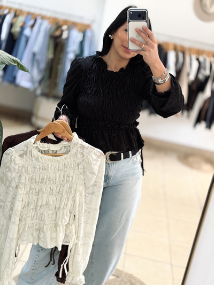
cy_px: 142
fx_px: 395
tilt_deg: -16.2
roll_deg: -11.9
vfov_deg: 39.6
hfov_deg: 30.3
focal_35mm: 48
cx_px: 107
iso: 64
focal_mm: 6.76
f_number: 1.78
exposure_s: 1/100
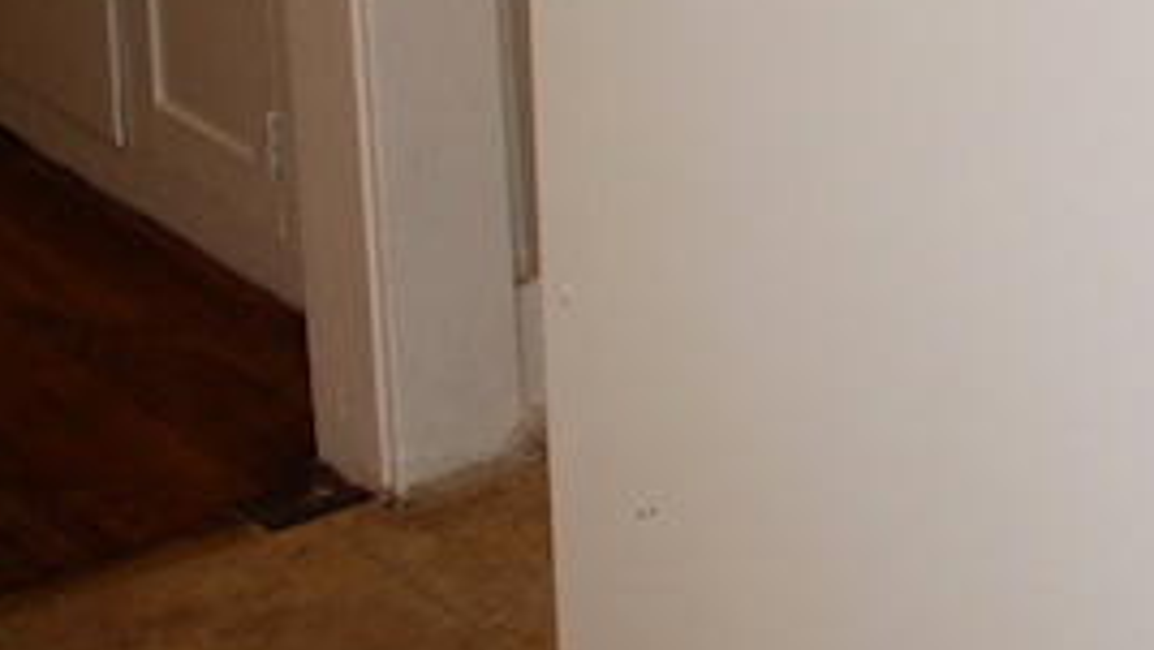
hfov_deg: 17.1
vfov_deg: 10.5
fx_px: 3306
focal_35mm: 108
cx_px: 1925
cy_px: -549
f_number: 3.5
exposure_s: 1/60
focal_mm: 18
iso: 200
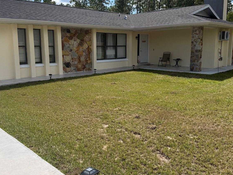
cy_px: 81
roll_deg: +0.1
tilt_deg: -5.3
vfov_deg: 41.8
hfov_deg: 53.9
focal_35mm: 34
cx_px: 114
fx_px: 229
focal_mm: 6.76
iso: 100
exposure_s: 1/6173
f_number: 1.78
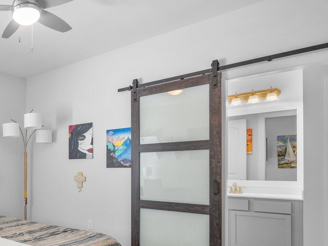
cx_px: 9
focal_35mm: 28
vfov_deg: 48.1
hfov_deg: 52.1
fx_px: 265
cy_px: 181
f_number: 4
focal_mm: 7
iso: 200
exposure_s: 1/10
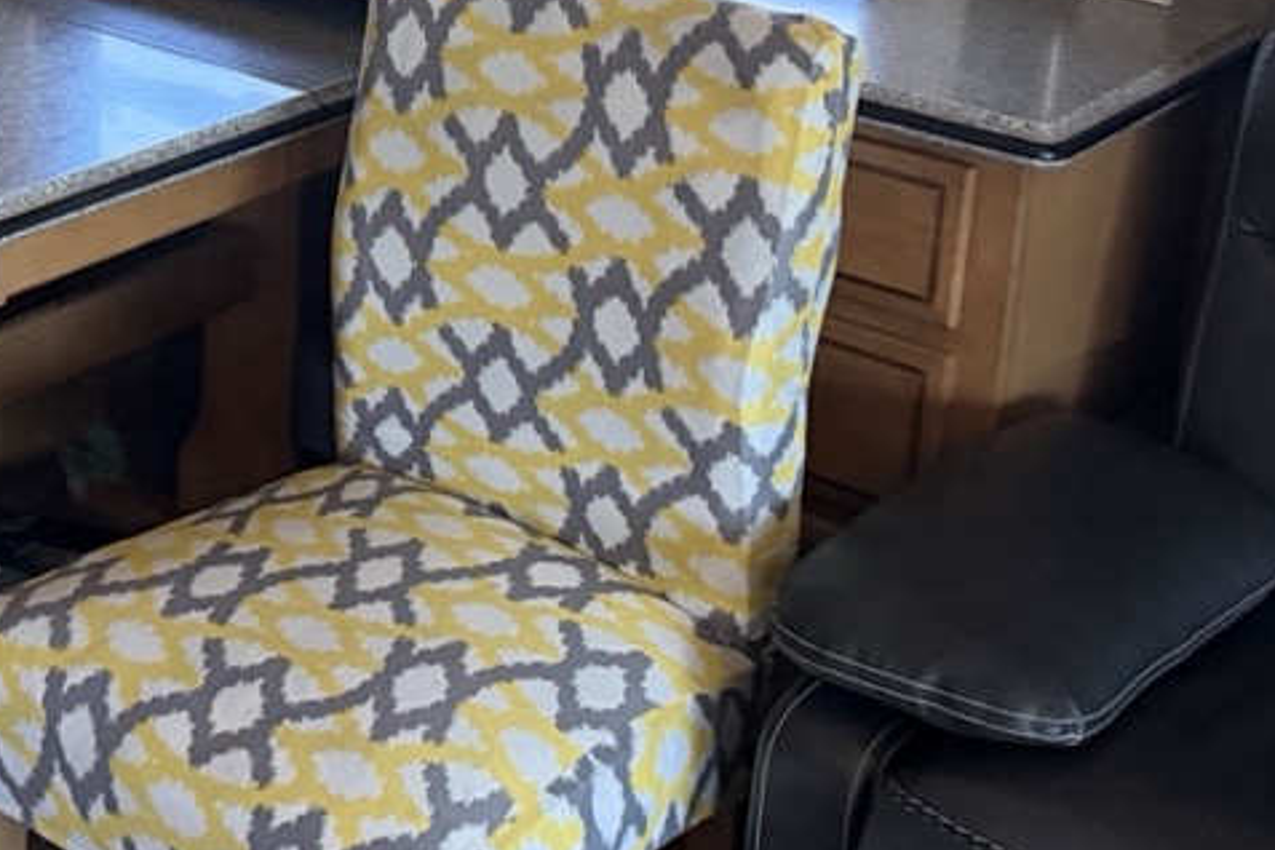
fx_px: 2373
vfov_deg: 19.5
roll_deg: -2.2
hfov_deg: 28.9
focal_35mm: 67
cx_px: 131
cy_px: -61
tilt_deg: -15.2
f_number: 1.78
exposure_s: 1/60
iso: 800
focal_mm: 6.76
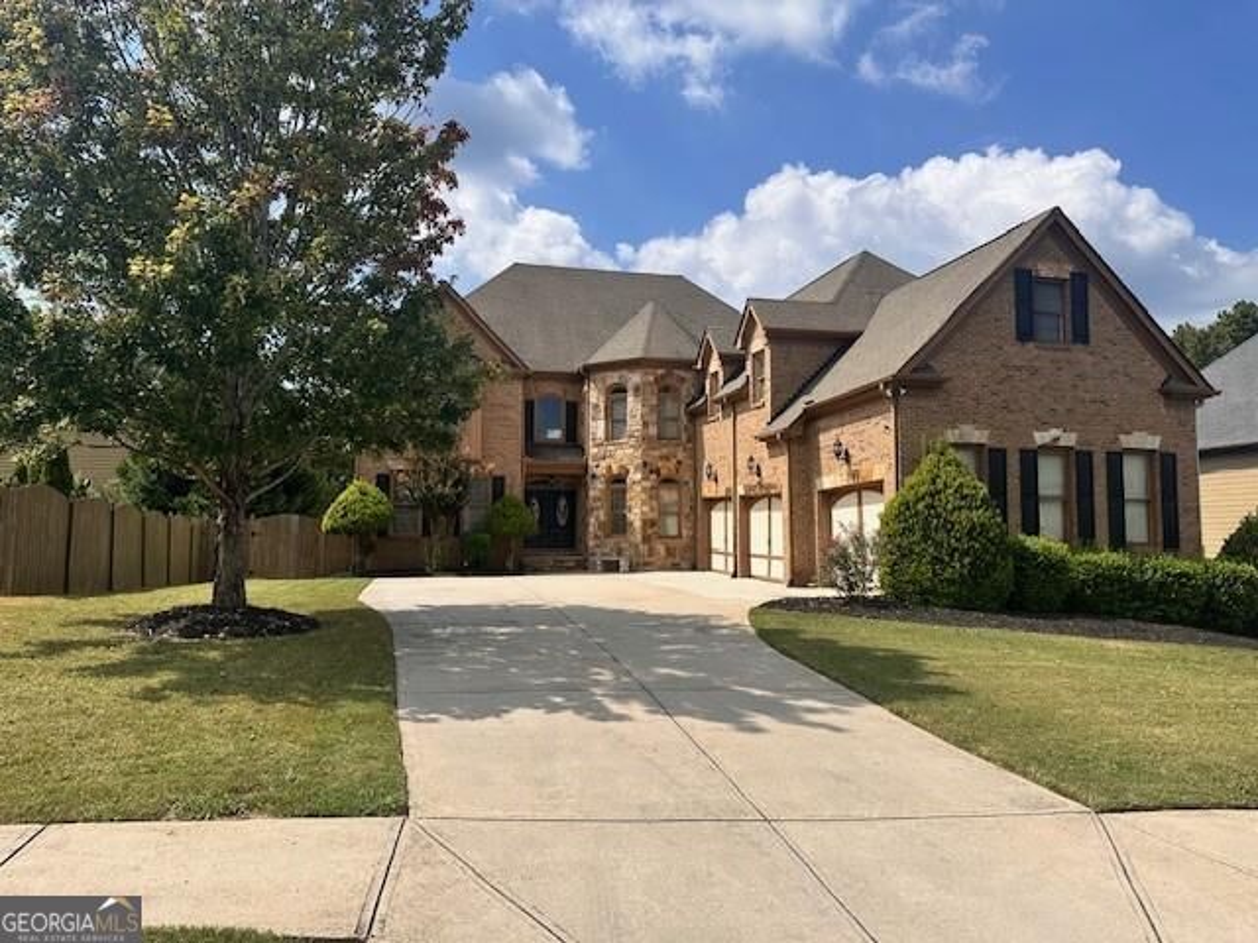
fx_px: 872
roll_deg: -0.4
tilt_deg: +4.3
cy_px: 472
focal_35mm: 24
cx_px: 629
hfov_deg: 71.6
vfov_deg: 56.8
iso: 80
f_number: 1.78
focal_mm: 6.86
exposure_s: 1/5263
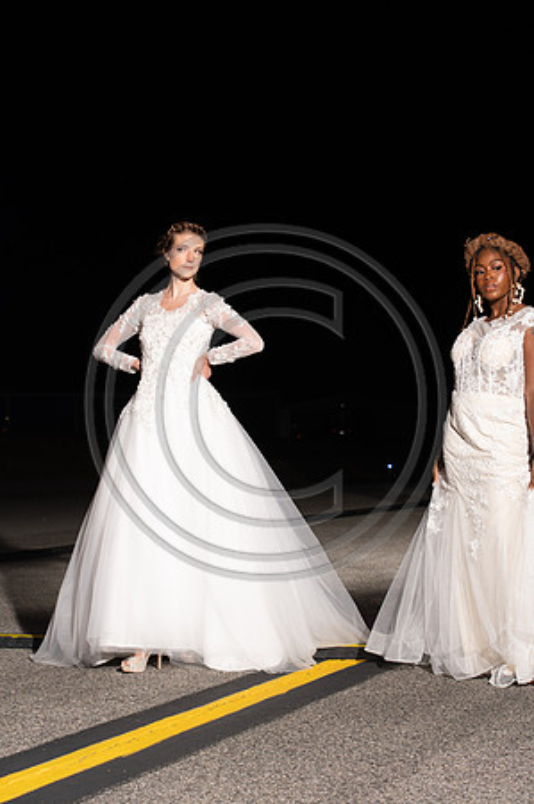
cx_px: 267
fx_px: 1739
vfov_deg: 26.0
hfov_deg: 17.5
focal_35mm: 78
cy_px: 402
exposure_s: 1/200
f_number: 6.3
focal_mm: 78
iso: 1000
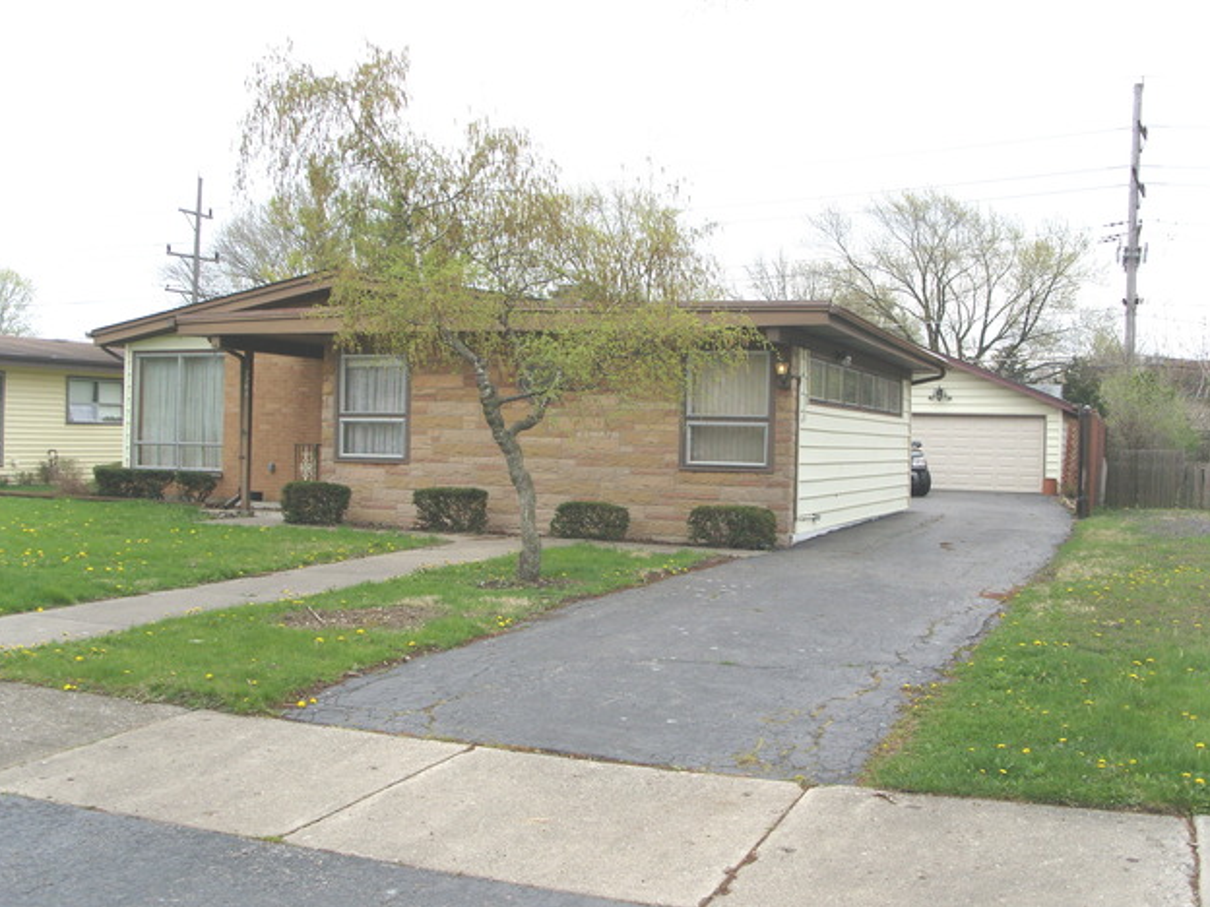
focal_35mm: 39
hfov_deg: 47.9
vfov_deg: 36.8
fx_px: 1363
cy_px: 444
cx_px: 601
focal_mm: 7.8
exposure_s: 1/1000
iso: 80
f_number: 2.8
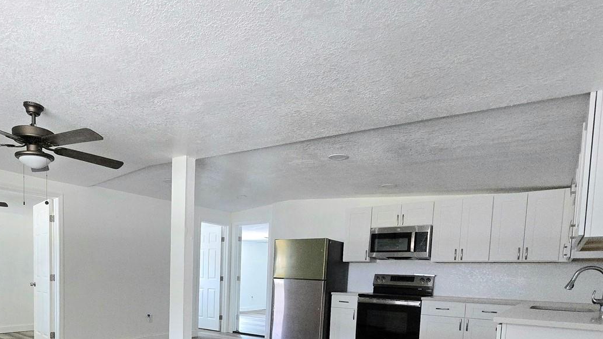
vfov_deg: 46.3
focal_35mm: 22
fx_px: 352
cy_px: 307
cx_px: 220
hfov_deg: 79.4
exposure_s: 1/60.2
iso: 800
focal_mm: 2.2
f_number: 2.2
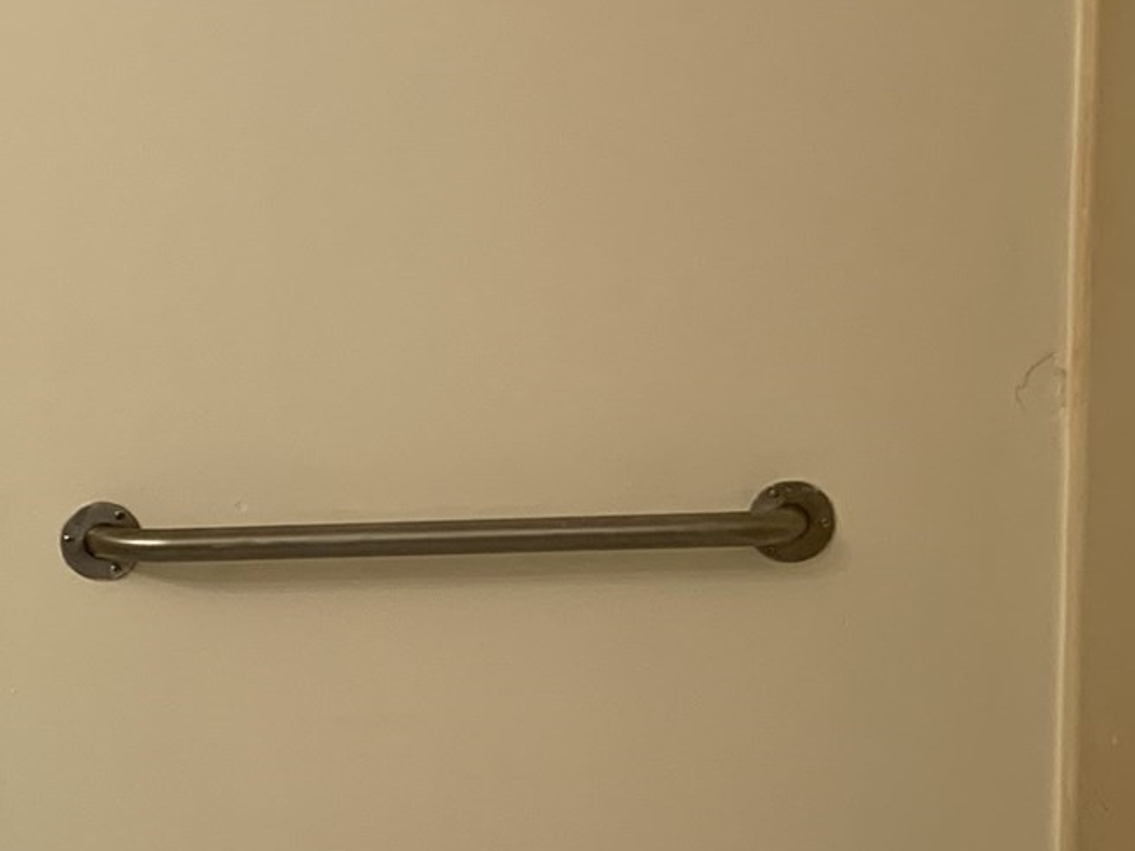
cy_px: 587
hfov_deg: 20.7
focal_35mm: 81
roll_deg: +2.6
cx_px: -553
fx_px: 2656
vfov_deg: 18.2
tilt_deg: -7.6
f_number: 1.8
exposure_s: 1/120
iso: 64
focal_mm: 4.25
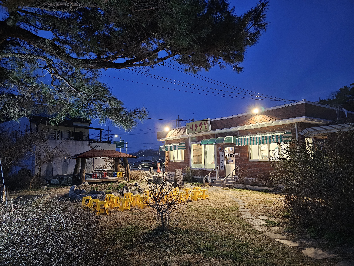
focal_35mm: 23
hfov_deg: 73.9
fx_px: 235
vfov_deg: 58.9
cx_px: 177
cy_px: 133
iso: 640
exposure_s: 1/24
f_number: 1.7
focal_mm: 6.3
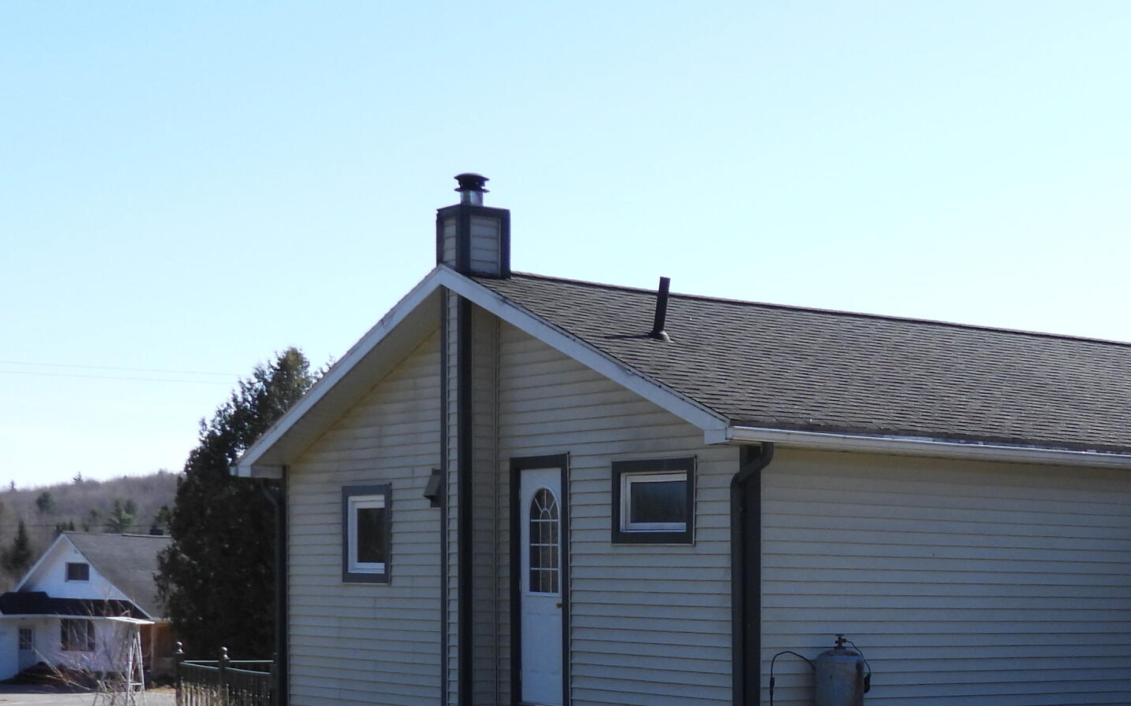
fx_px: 2250
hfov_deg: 26.6
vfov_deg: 17.4
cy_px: 721
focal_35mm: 73
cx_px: 1149
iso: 100
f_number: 3.2
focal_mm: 5.9
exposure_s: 1/1000
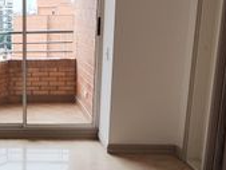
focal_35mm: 55
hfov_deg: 30.7
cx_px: -31
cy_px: 98
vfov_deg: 26.6
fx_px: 359
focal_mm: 2.16
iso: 93
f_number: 2.2
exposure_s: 1/60
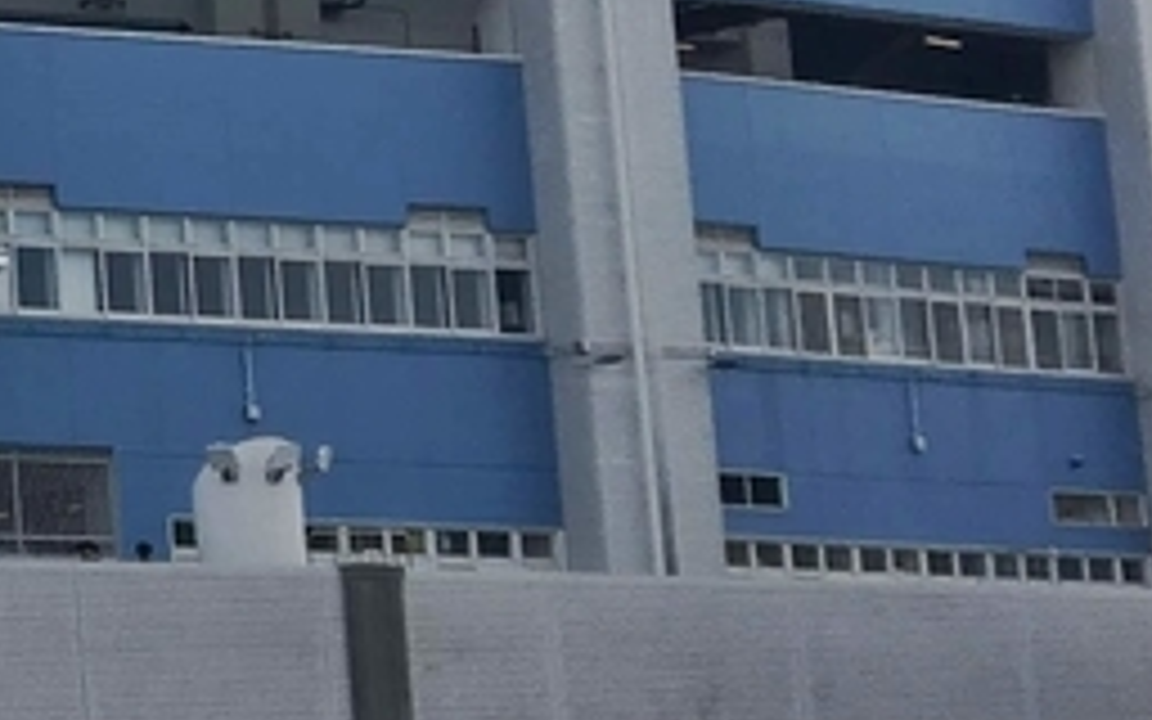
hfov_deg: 12.4
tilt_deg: +13.2
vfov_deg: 9.0
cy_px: -148
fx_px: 4521
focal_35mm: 144
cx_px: -1336
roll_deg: -0.6
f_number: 2.2
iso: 25
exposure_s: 1/1570
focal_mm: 4.15
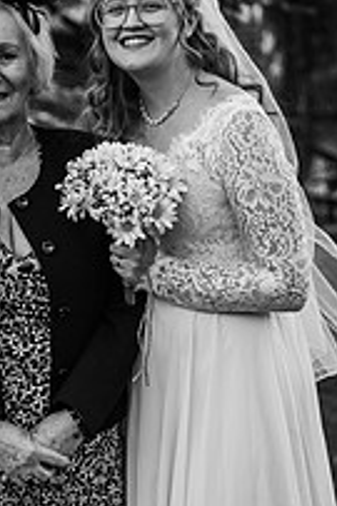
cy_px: 332
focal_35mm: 155
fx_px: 2180
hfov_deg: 8.8
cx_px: -34
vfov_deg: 13.2
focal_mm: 70
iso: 100
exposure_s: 1/640
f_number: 2.8
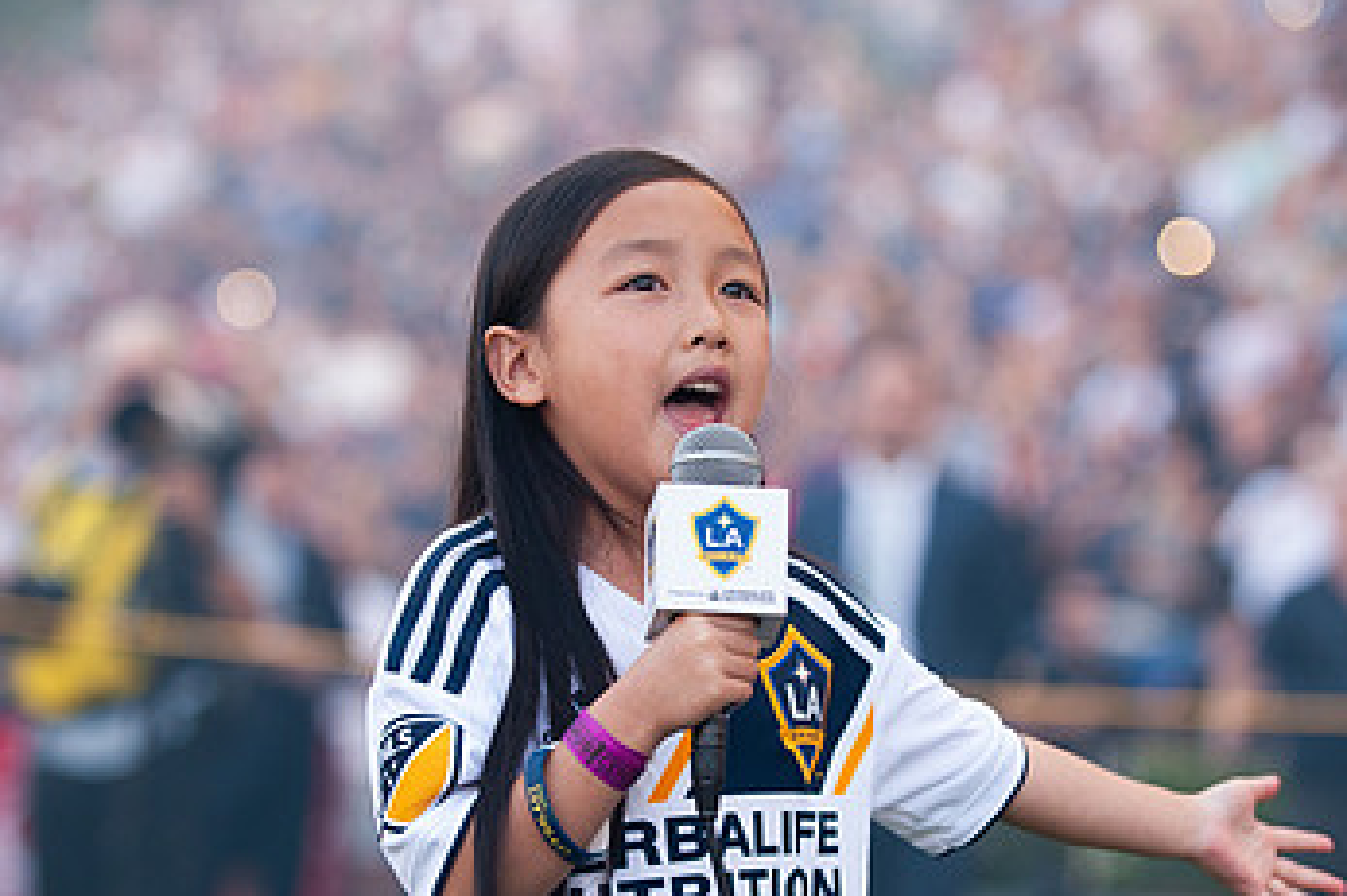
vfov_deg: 8.4
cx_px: 722
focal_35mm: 164
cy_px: 601
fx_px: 6133
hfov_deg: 12.5
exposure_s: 1/1250
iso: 800
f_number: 2.8
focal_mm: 98
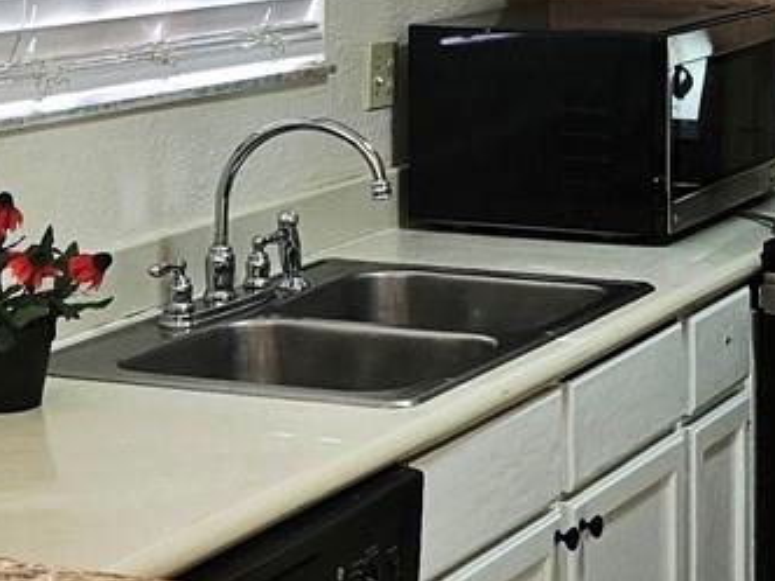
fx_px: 2485
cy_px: 5
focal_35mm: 111
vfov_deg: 13.2
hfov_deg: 17.7
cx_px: 472
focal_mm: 5.4
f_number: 1.8
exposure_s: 1/208
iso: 100
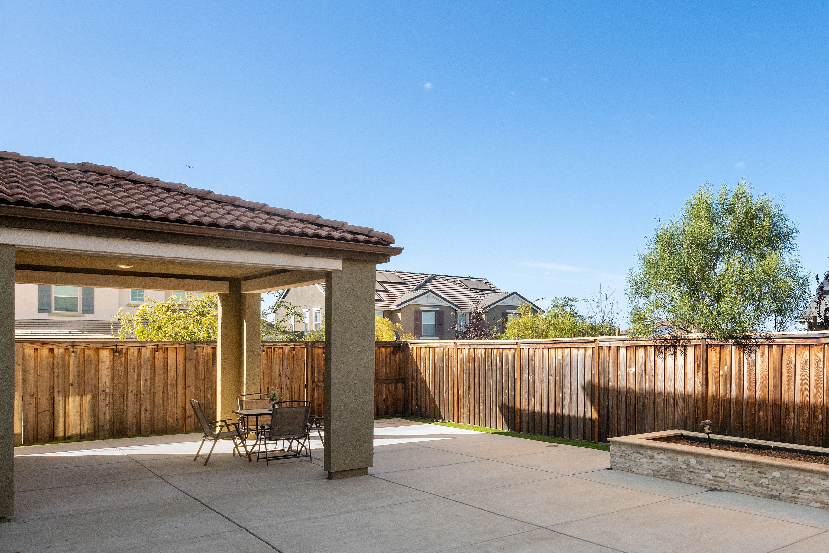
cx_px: 654
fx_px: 645
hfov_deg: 60.6
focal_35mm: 28
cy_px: 331
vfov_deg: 46.1
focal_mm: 16
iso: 400
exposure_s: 1/640
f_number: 9
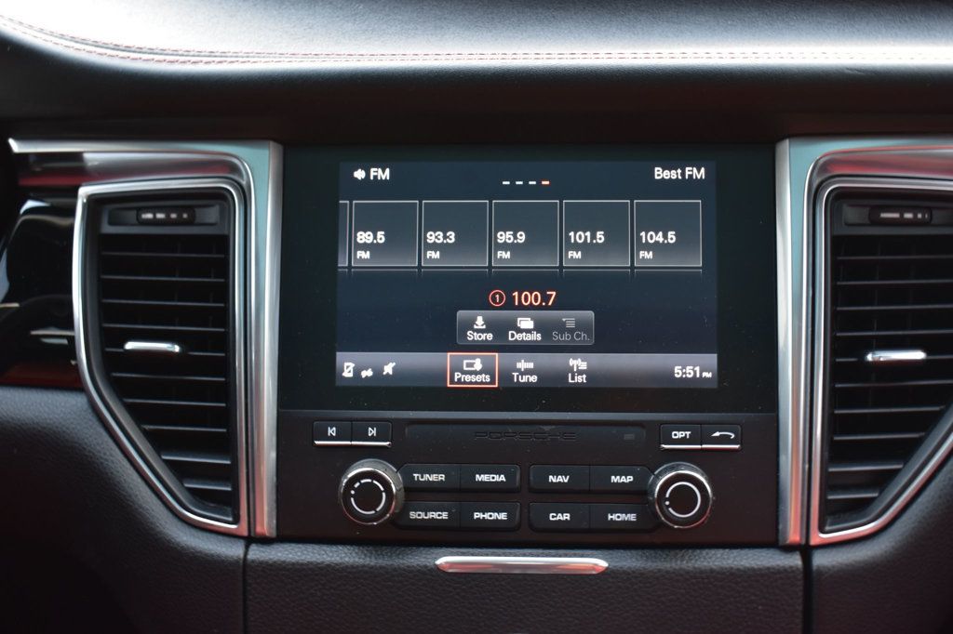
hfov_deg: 46.4
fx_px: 1111
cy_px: 317
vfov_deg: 31.9
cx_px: 476
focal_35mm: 42
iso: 500
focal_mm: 28
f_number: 6.3
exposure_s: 1/15
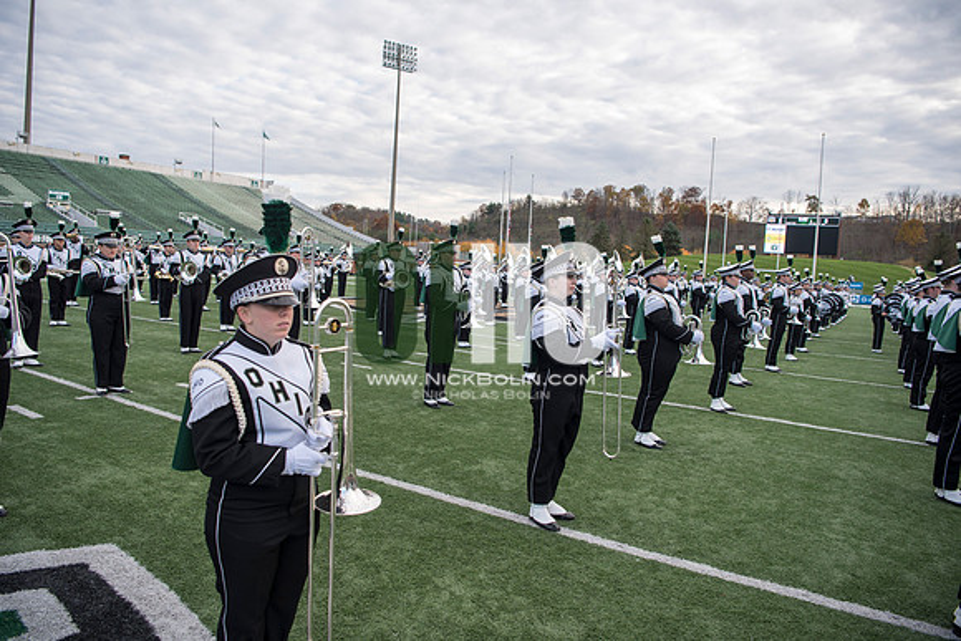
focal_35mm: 24
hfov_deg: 73.7
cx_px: 480
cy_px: 320
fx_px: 641
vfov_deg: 53.2
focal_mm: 24
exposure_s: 1/500
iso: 110
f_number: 3.5
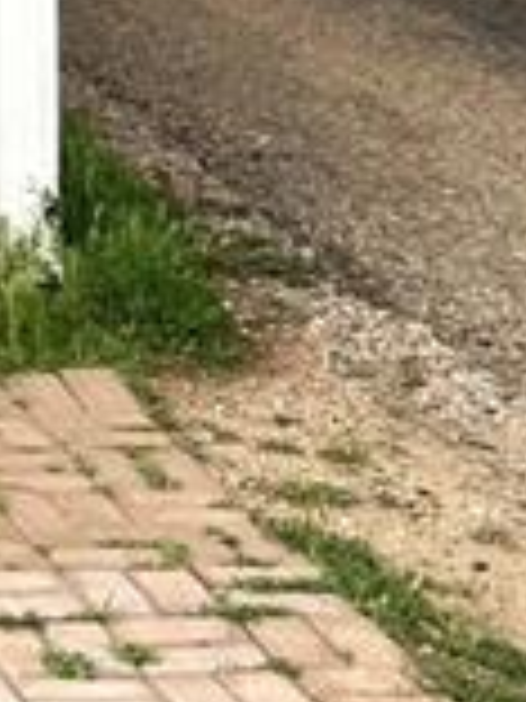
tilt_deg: +3.1
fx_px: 3748
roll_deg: -0.9
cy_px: -792
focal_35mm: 185
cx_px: -1151
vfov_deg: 9.8
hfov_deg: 7.0
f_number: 1.78
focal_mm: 6.76
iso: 80
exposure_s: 1/773
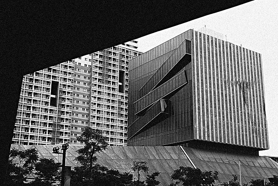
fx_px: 386
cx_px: 139
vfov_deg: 27.0
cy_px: 93
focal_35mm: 50
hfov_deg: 39.6
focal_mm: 18.3
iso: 320
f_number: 2.8
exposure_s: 1/640
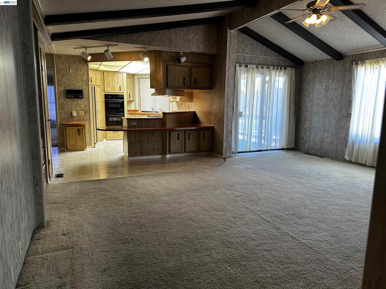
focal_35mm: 24
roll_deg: -0.8
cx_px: 193
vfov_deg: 56.8
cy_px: 144
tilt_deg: -8.6
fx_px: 268
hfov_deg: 71.6
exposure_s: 1/60
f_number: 1.78
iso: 160
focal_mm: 6.86
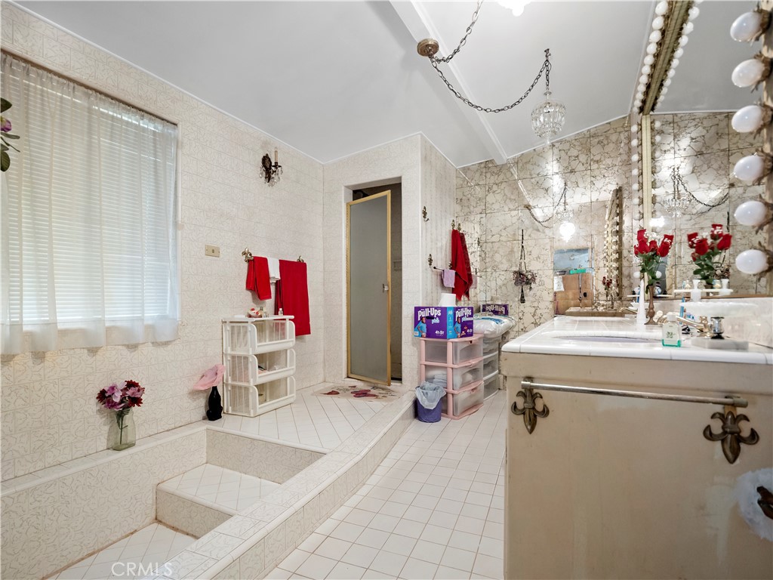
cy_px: 290
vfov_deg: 78.1
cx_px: 386
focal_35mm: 16
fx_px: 357
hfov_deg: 94.5
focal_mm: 8
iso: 400
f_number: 2.8
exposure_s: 1/15
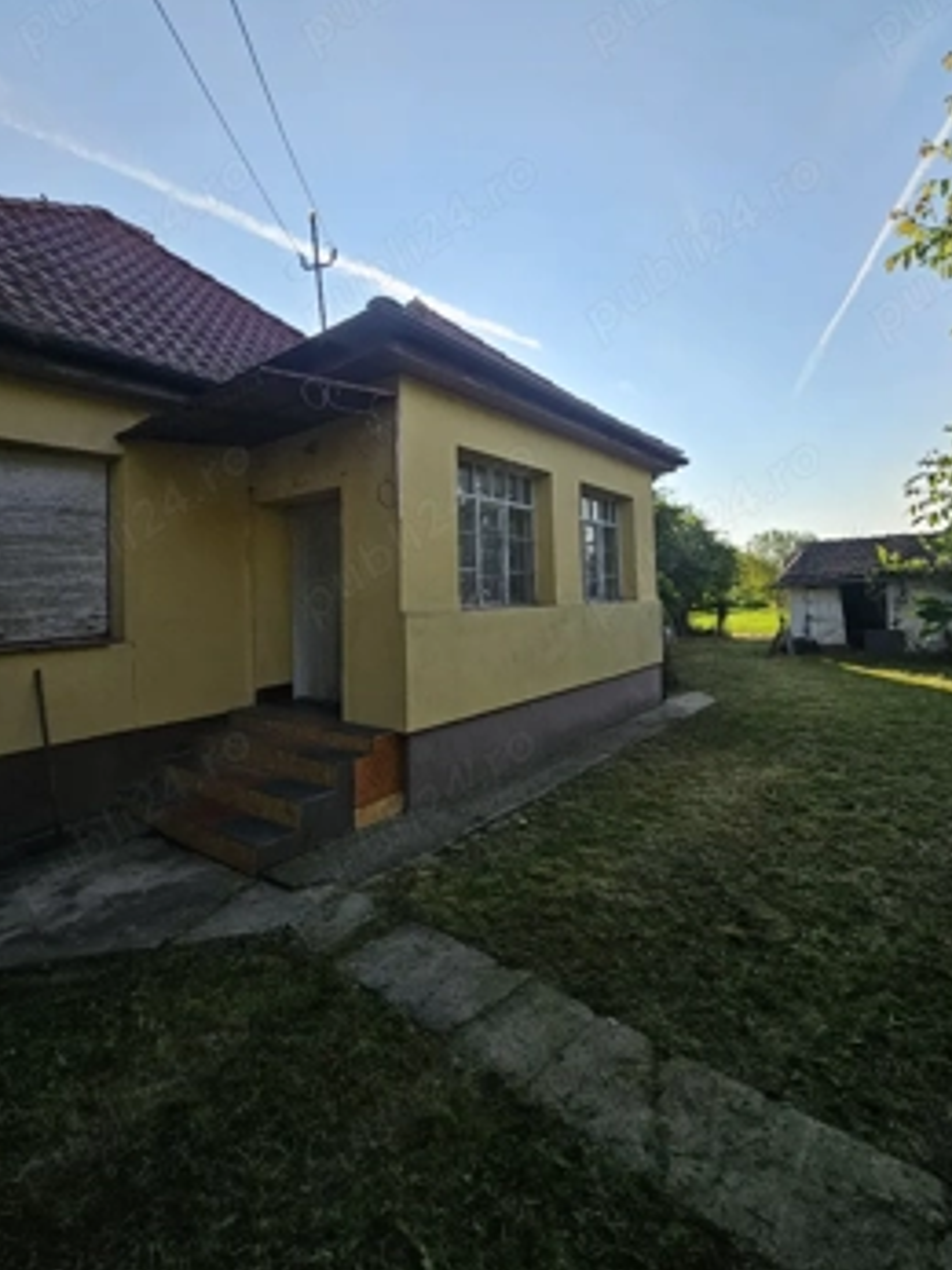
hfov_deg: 81.7
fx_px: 550
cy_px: 575
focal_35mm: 15
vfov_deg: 97.9
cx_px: 491
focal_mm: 2.2
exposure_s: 1/1667
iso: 50
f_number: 2.2
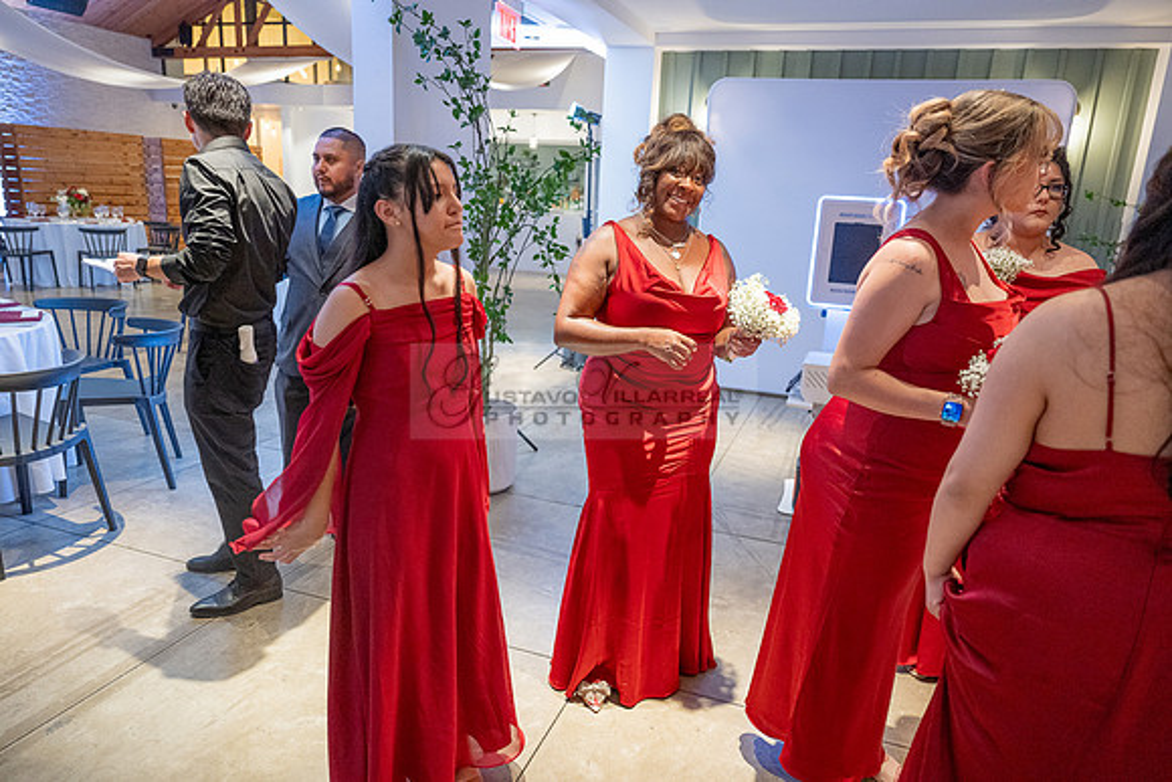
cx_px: 586
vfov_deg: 53.2
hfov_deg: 73.7
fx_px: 781
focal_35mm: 24
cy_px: 391
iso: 2000
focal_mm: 24
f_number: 2.8
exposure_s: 1/125
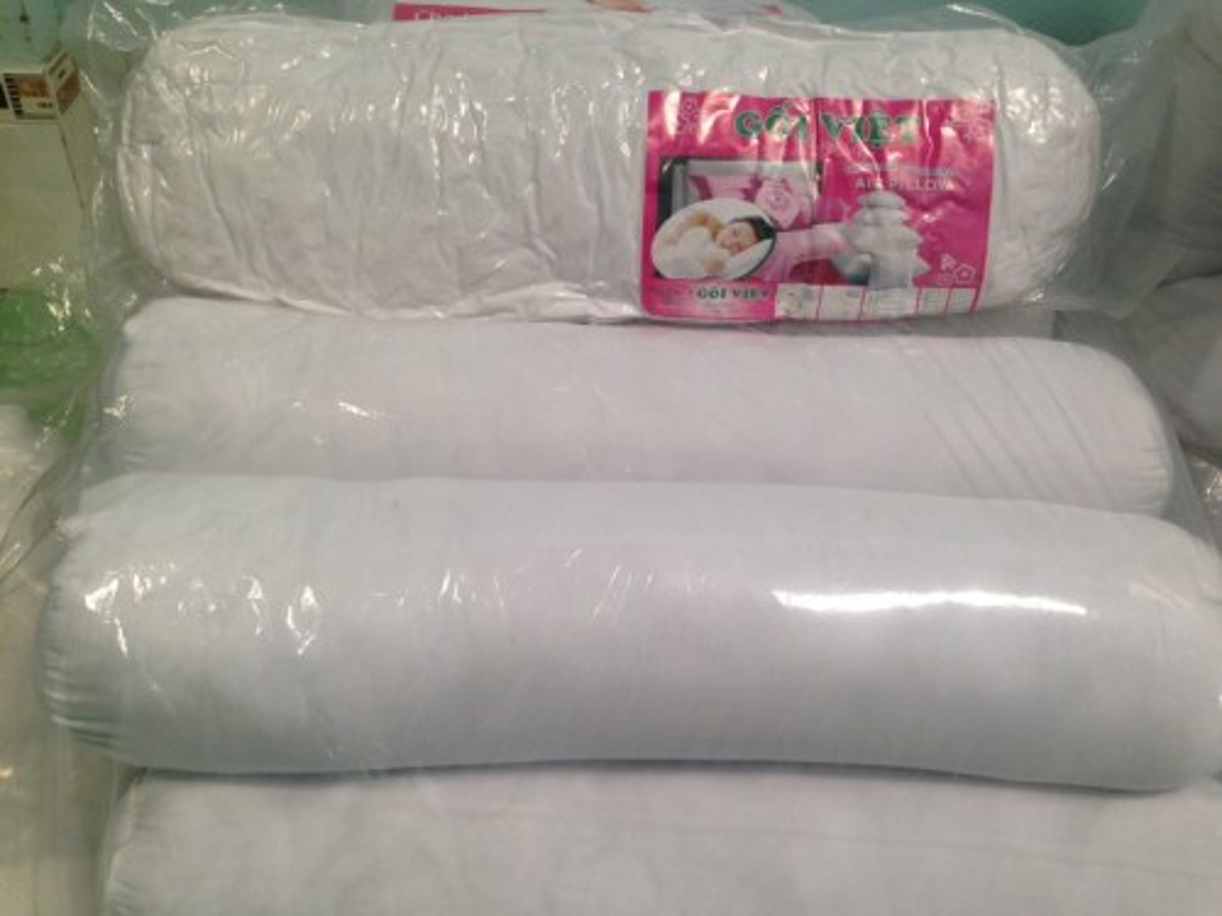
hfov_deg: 55.4
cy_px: 458
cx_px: 611
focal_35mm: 33
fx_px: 1165
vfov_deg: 42.9
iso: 50
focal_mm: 4.12
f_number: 2.4
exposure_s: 1/30
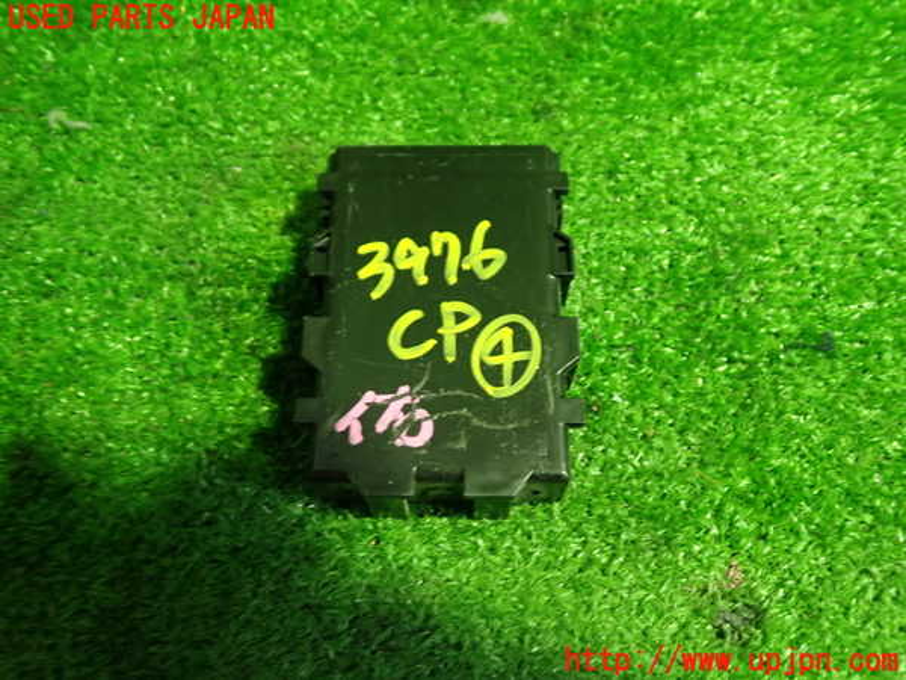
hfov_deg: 60.0
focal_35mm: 30
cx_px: 453
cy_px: 340
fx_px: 785
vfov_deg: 46.8
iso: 400
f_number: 2.3
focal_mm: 5.4
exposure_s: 1/30
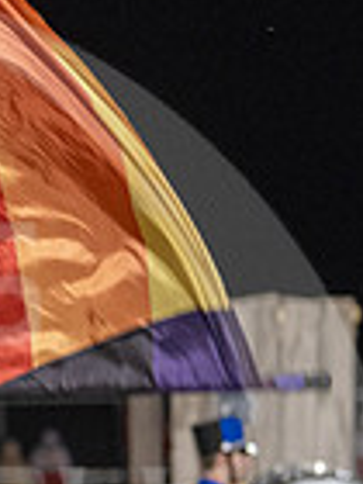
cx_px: -448
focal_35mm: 445
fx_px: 6222
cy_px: 508
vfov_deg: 4.4
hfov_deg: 3.3
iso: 4000
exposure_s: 1/500
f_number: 2.8
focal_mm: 95
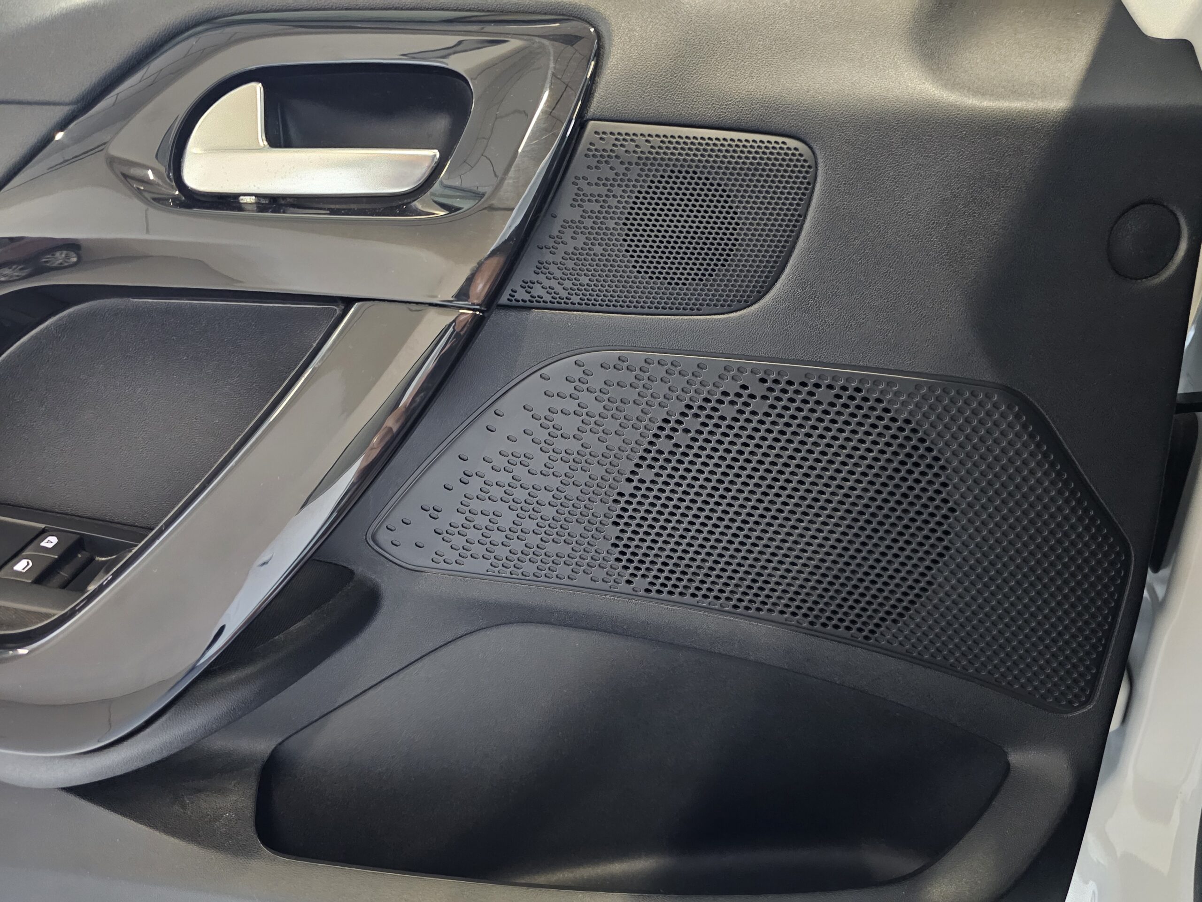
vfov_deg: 58.9
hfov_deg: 73.9
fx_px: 799
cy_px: 451
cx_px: 601
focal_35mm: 23
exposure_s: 1/24
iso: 1250
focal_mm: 6.3
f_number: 1.7
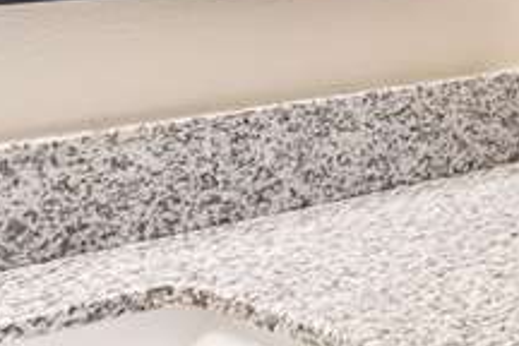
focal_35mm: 97
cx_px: 980
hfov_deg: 16.8
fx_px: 1398
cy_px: -141
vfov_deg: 13.4
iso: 400
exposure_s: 1/30
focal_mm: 14
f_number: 8
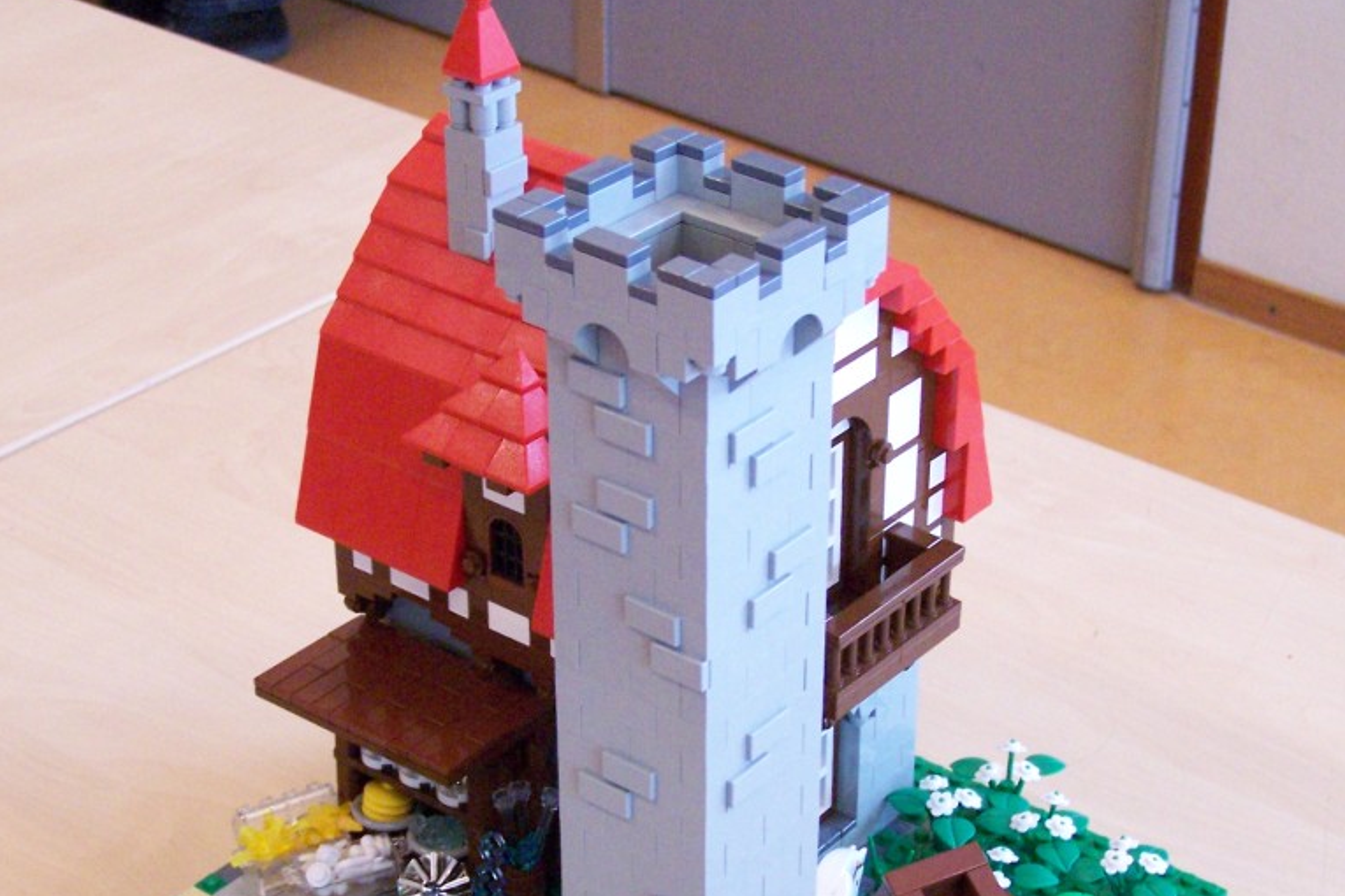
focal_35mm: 78
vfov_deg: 17.4
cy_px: 654
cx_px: 672
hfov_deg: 26.0
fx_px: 2914
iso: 400
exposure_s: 1/60
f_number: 3.1
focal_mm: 9.3
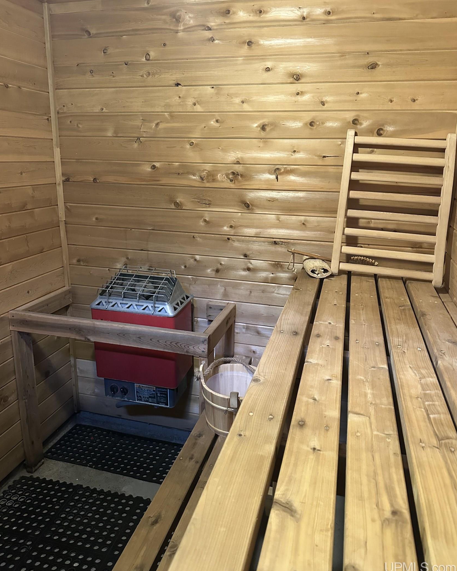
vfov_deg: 65.9
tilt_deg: -13.1
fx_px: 440
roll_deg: -1.4
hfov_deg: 54.9
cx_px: 223
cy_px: 264
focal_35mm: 26
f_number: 1.78
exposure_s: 1/40
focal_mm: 6.86
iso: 640
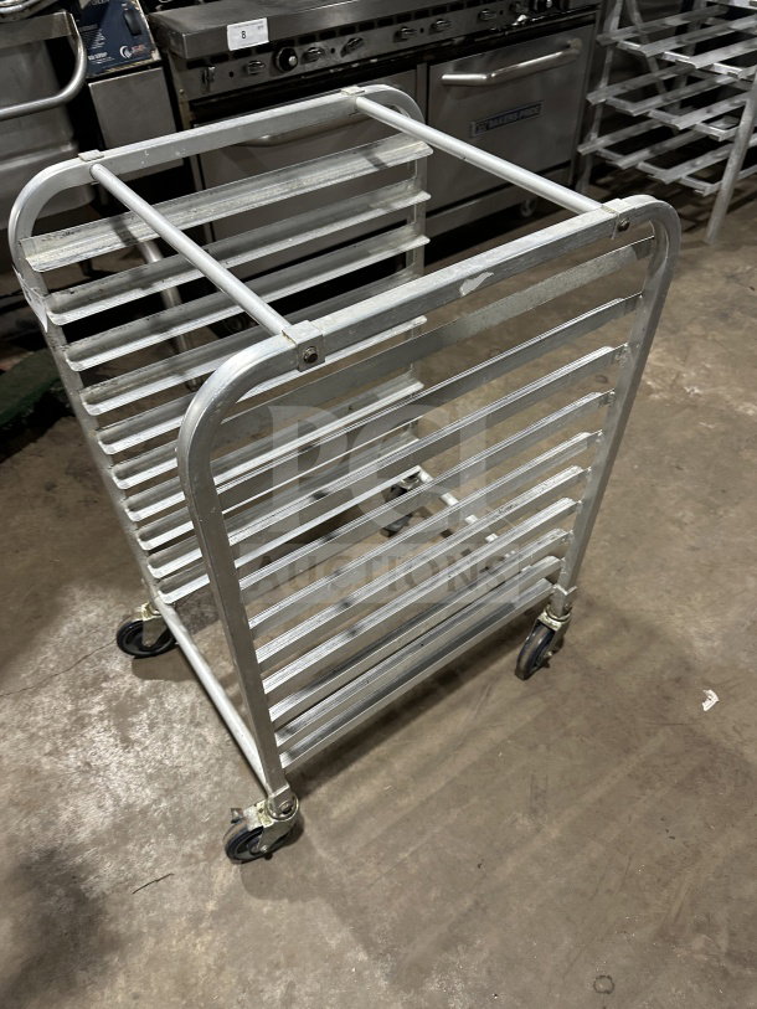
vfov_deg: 71.6
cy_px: 504
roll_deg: +3.6
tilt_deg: -42.7
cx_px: 378
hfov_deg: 56.8
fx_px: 700
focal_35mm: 24
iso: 250
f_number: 1.78
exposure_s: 1/60
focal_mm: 6.86
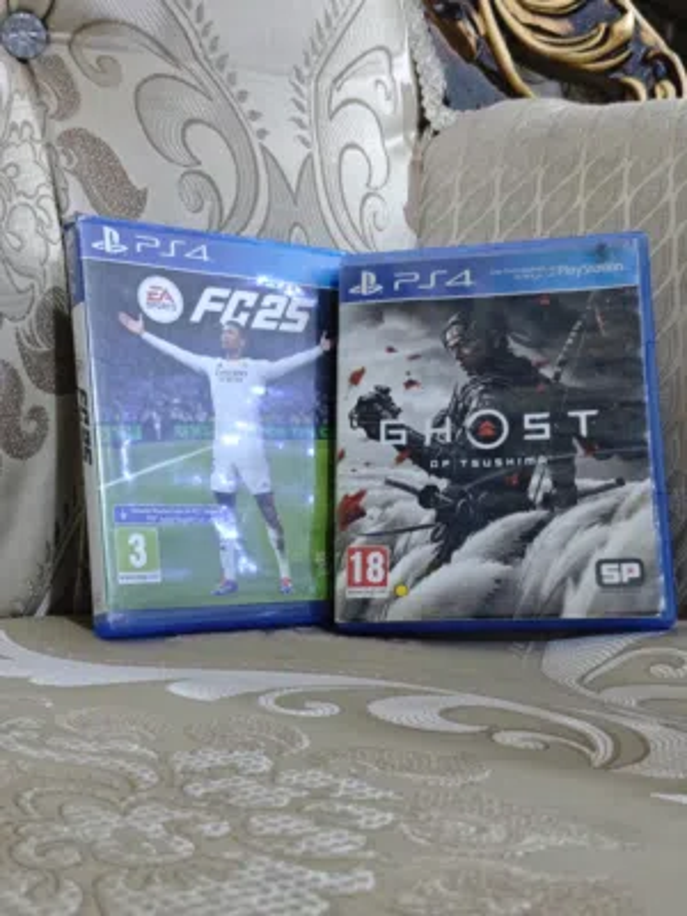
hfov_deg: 33.6
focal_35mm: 43
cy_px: 458
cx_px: 344
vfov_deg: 43.9
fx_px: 1138
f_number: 1.5
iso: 640
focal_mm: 4.94
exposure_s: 1/100
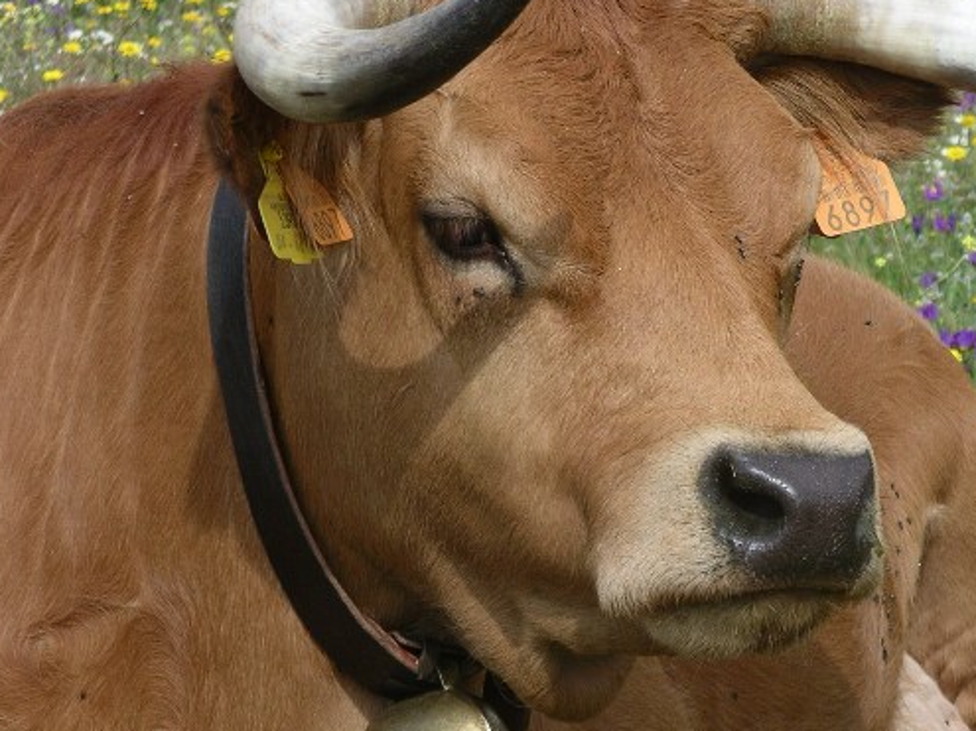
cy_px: 296
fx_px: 7103
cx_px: 674
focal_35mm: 252
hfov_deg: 7.9
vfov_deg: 5.9
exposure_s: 1/500
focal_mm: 32.5
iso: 64
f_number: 5
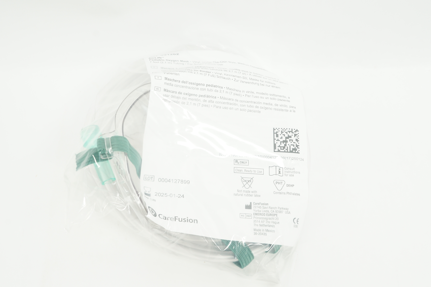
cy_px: 156
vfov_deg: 28.8
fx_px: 557
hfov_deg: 42.2
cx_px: 184
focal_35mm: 47
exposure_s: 1/10
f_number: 11
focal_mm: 27
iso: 400
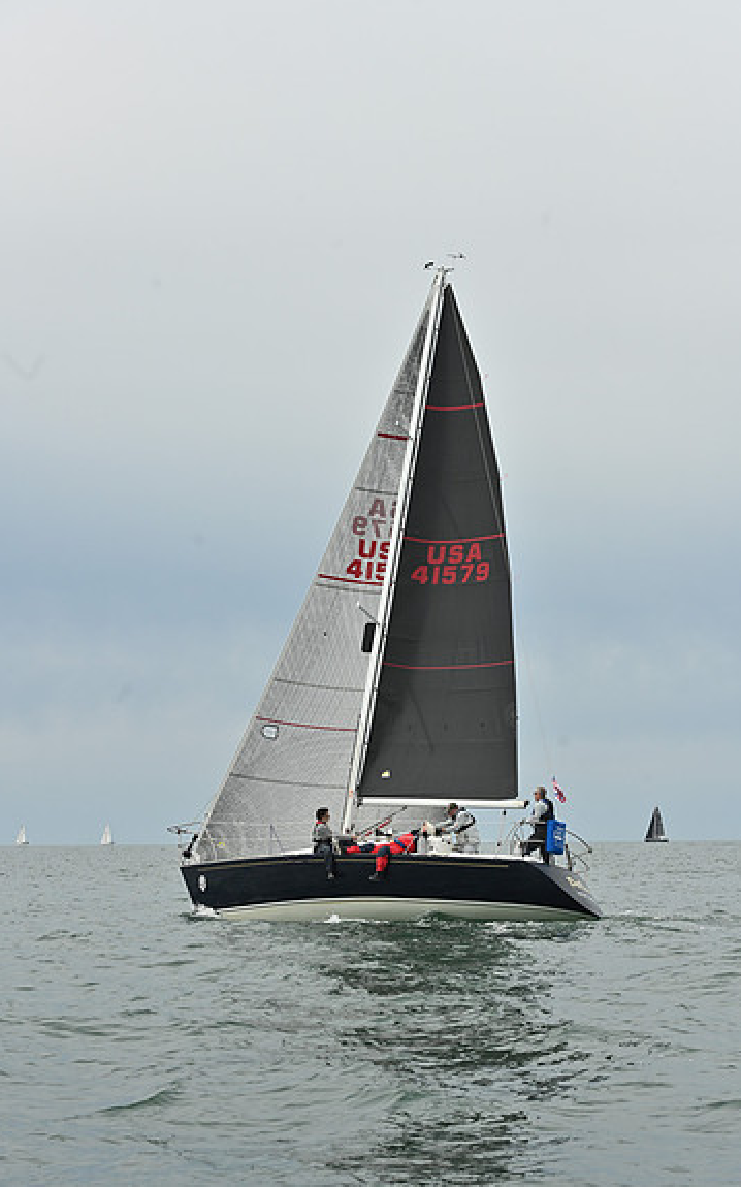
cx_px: 395
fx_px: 2328
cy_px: 590
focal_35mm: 72
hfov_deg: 18.1
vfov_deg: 28.6
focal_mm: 70
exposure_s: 1/1600
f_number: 8
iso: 320
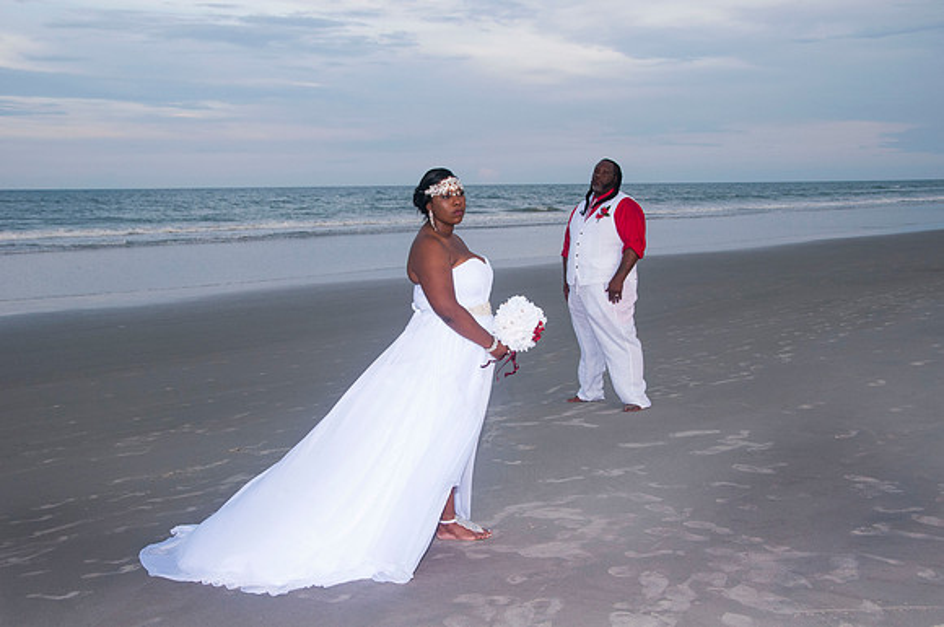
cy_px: 314
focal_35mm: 39
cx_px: 472
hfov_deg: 49.6
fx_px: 1021
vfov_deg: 34.1
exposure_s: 1/200
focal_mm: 26
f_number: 5.6
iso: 400
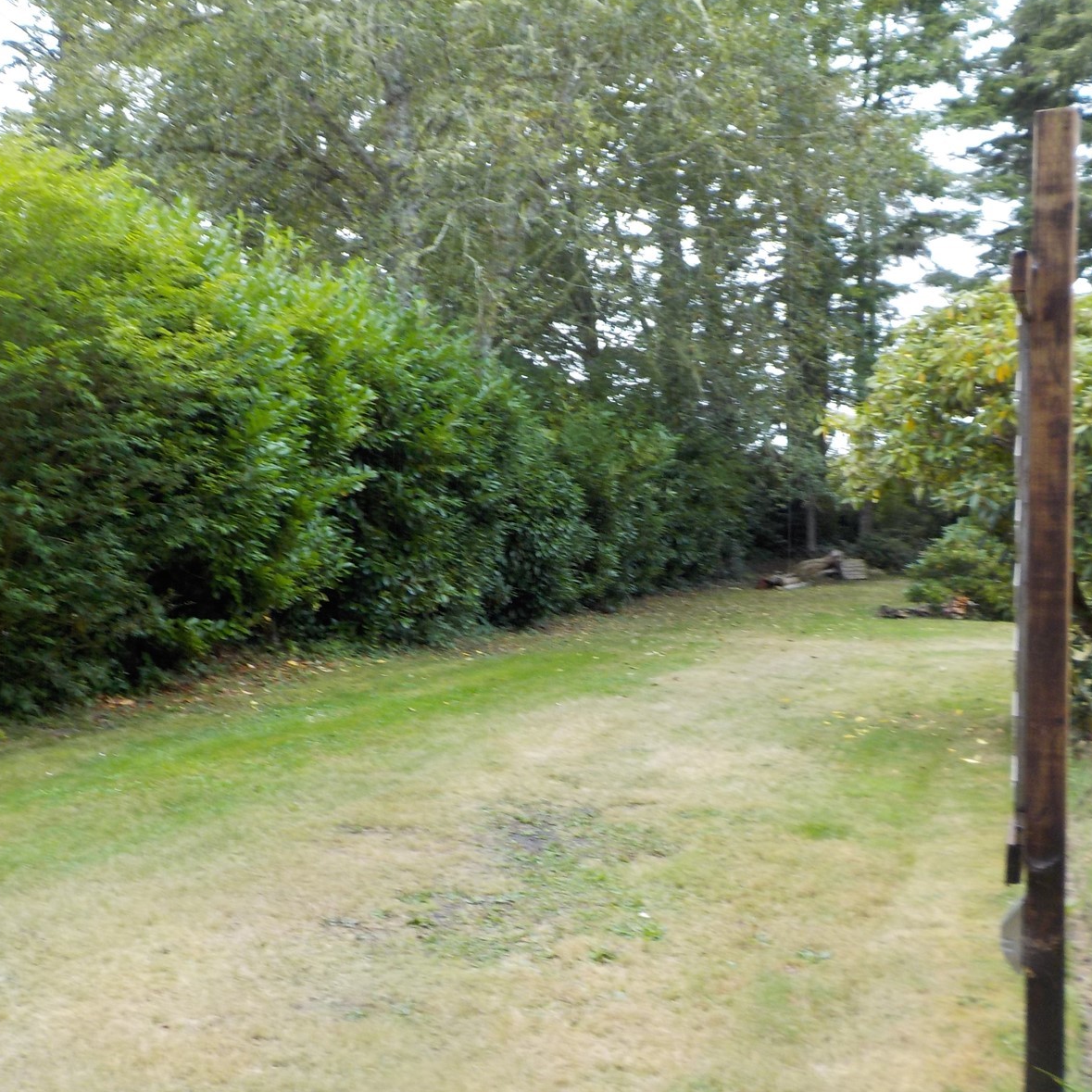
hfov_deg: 46.0
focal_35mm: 36
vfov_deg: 46.0
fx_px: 1285
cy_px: 537
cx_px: 563
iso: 125
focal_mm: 4.1
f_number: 3.3
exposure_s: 1/30
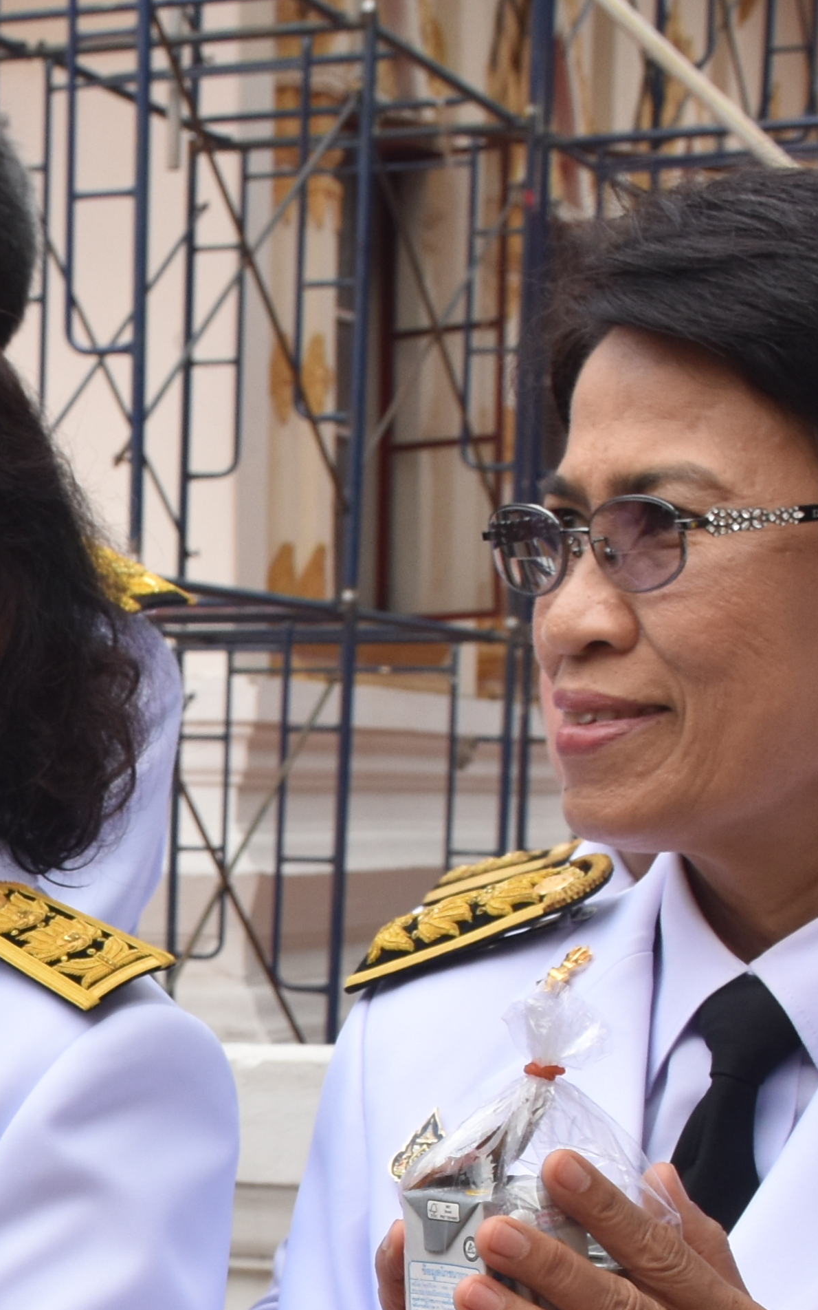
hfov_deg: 11.9
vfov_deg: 19.1
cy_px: 1287
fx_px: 3781
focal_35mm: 106
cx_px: -316
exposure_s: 1/250
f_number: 8
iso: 280
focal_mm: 22
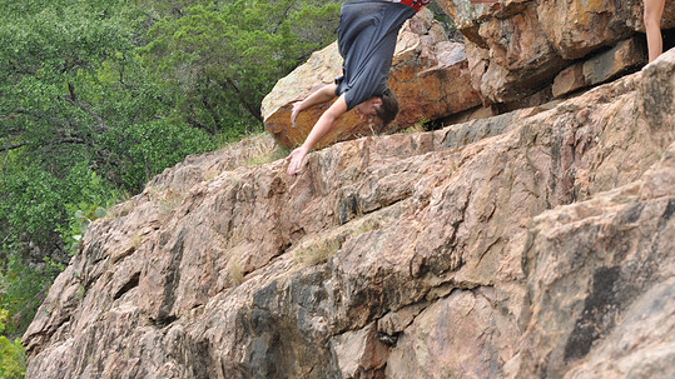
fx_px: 1450
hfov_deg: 26.2
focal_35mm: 81
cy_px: 143
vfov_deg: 14.9
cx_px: 361
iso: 400
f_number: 5
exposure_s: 1/1250
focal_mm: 48
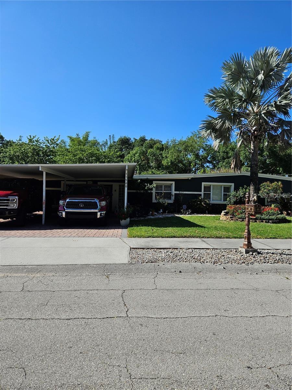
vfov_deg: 73.9
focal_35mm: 23
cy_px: 195
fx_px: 259
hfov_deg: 58.9
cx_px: 146
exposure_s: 1/2198
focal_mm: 5.4
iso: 25
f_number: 1.8
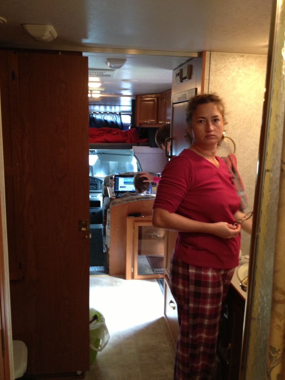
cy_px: 190
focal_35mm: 35
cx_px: 142
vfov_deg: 52.6
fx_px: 384
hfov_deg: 40.7
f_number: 2.4
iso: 160
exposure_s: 1/20
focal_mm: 4.28
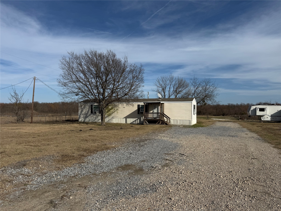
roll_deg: -0.1
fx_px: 195
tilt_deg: +1.0
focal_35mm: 24
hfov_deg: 71.6
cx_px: 140
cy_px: 106
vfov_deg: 56.8
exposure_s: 1/9091
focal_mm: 6.76
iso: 80
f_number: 1.78
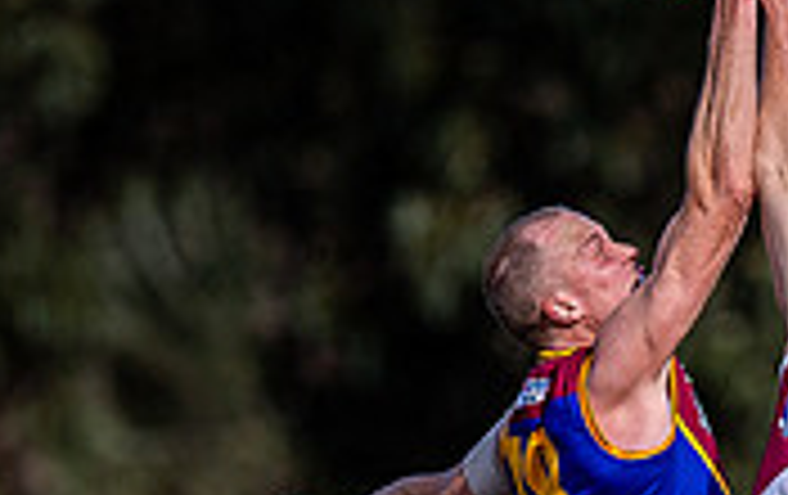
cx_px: 841
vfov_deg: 0.5
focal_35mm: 2490
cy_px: 623
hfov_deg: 0.8
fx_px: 53560
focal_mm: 500
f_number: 4
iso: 200
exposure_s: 1/2500
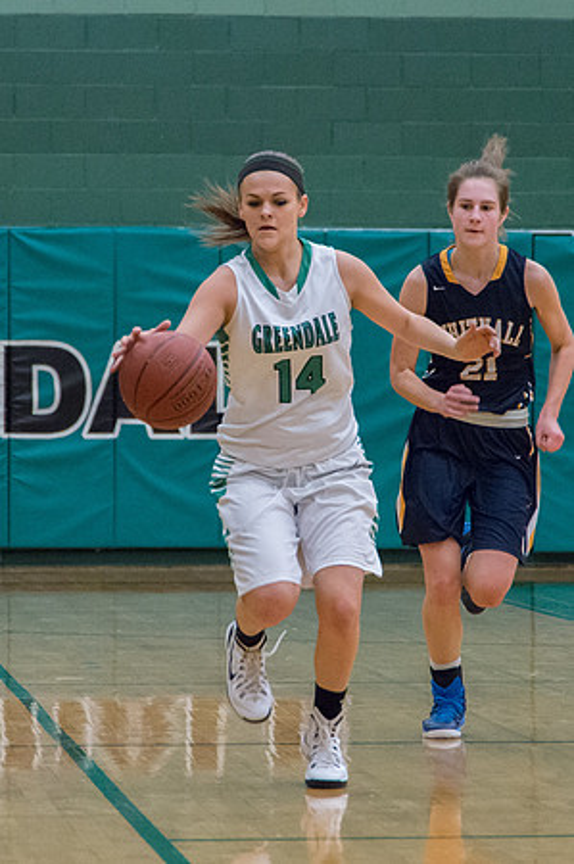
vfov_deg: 9.6
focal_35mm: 214
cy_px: 394
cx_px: 299
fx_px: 5135
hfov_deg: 6.4
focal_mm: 120
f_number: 5.6
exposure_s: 1/500
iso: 8000
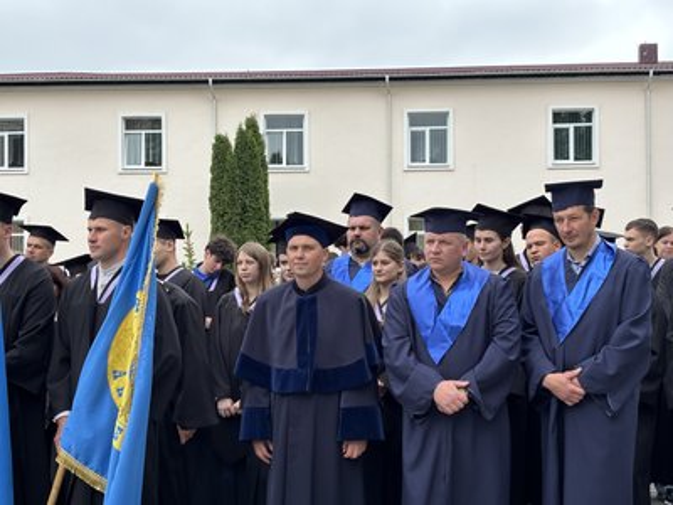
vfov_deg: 28.0
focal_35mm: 52
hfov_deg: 36.8
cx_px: 336
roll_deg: +0.2
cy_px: 252
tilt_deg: +1.3
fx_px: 1011
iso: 32
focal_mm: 5.96
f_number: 1.6
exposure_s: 1/1127
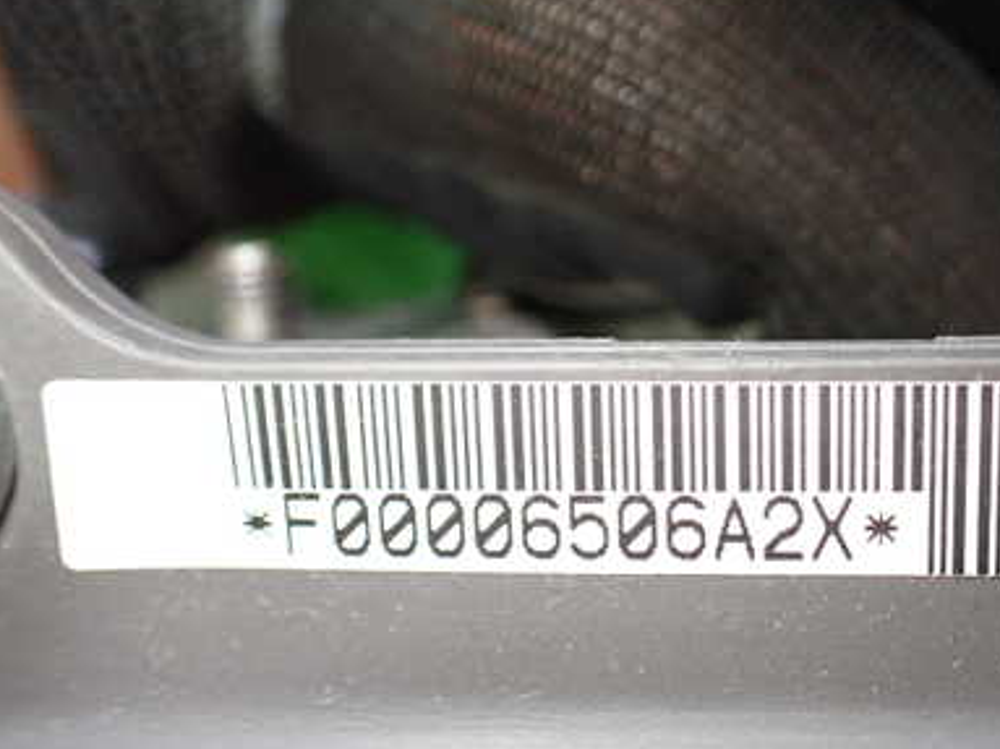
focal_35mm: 47
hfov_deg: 39.1
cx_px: 775
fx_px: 1357
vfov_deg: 30.8
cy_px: 425
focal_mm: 5.4
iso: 500
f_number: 2.3
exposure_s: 1/125
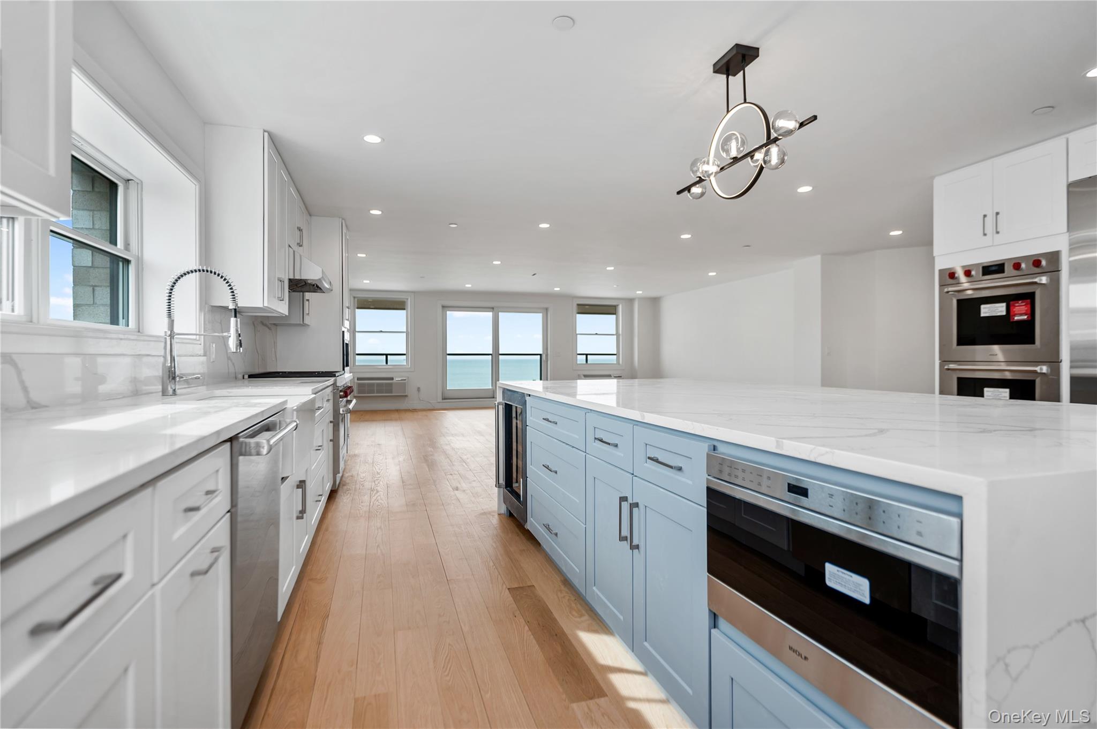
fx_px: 533
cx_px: 548
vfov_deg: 68.8
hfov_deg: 91.7
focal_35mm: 18
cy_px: 364
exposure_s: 1/125
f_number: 2.8
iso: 100
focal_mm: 17.5
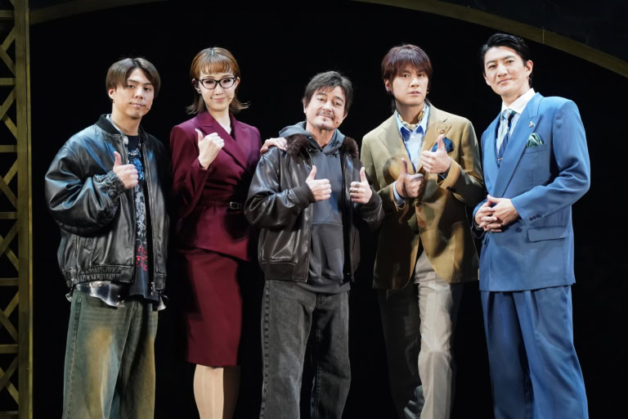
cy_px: 210
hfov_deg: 12.2
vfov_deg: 8.1
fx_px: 2948
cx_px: 314
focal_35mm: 169
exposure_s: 1/200
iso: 3200
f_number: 8
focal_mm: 113
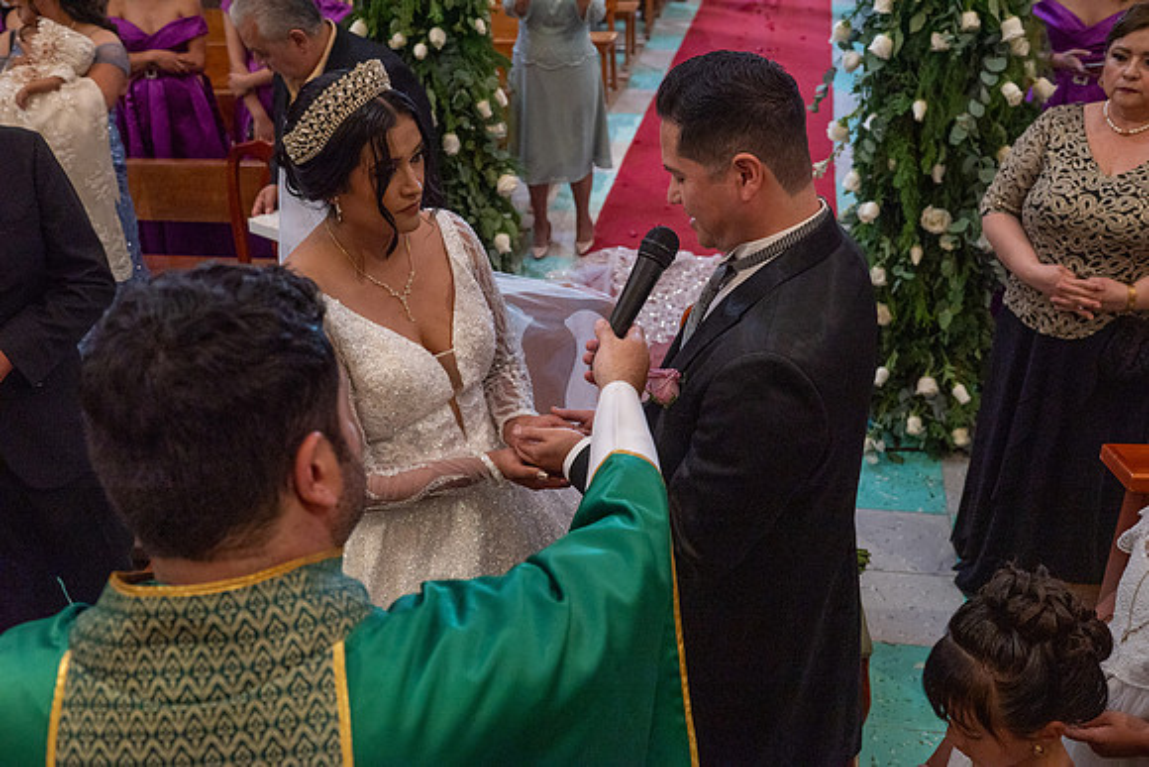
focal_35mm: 35
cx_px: 574
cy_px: 384
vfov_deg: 37.9
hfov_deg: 54.4
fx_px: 1117
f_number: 5
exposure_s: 1/100
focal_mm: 35
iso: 2500
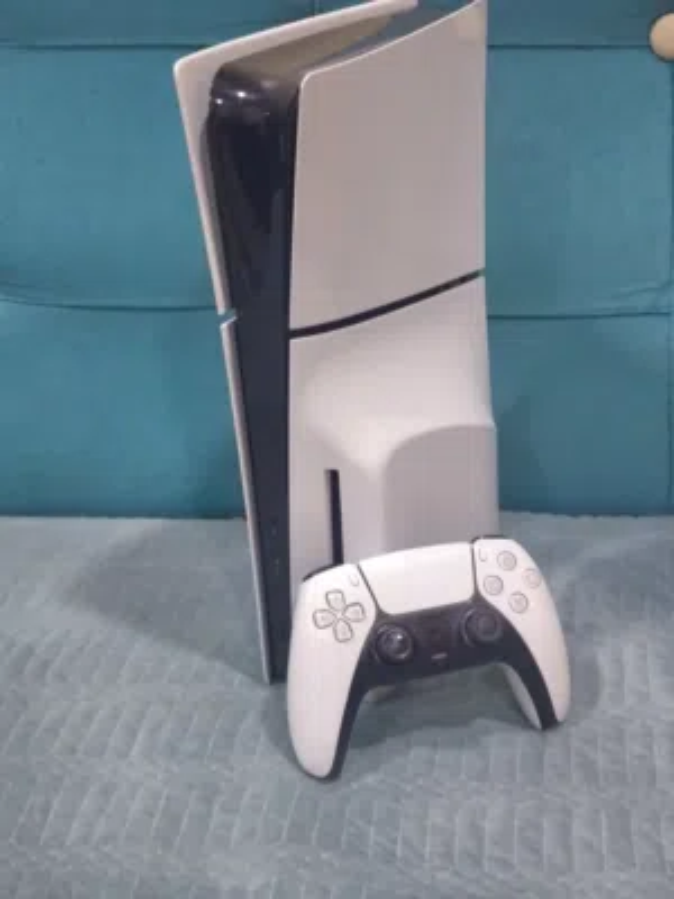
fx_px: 1298
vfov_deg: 38.2
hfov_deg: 29.1
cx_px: 337
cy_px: 450
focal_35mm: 50
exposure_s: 1/33.3
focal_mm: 7.1
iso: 1250
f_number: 1.9
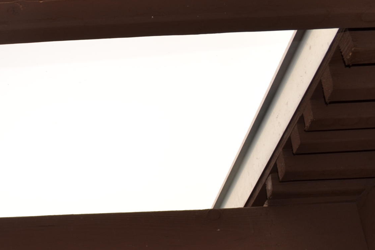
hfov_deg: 21.3
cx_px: -93
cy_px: 180
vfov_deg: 15.5
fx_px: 917
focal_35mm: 88
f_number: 6.3
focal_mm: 22
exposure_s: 1/200
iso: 100
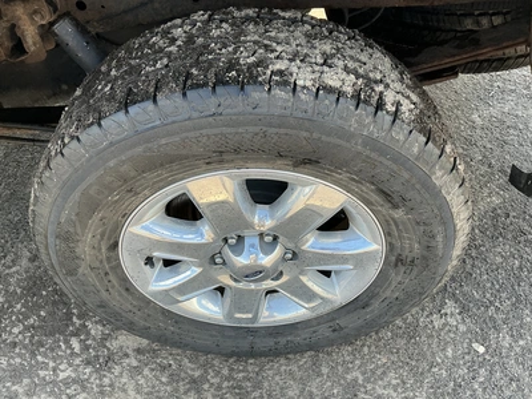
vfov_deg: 49.7
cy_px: 200
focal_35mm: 28
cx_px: 266
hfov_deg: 63.4
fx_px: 430
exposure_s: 1/172
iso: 32
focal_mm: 3
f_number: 1.8
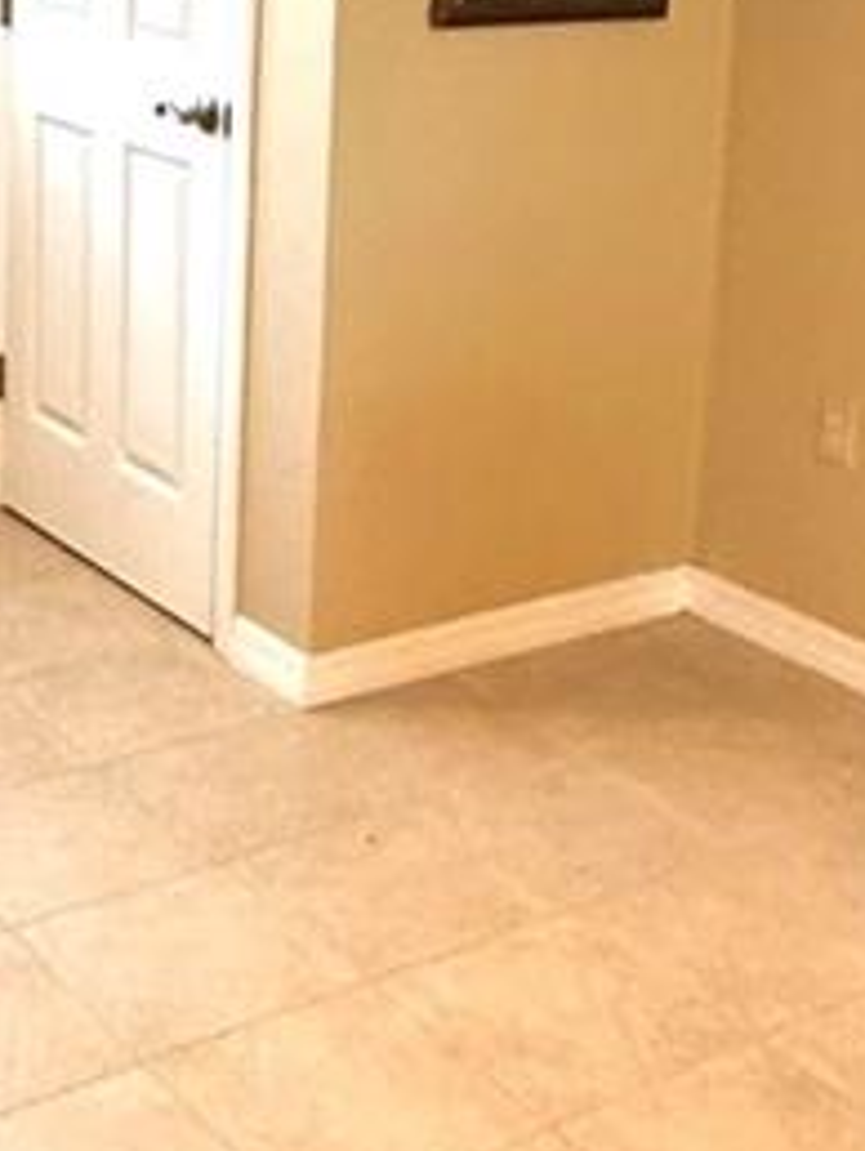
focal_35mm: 65
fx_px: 2162
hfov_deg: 22.3
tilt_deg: -11.0
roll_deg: -1.6
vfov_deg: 28.8
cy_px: 147
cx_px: 147
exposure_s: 1/60
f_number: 2.2
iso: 320
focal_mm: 2.22
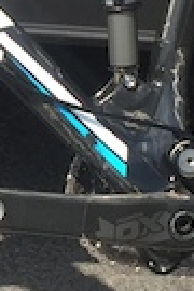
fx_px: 1851
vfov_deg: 9.0
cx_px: -37
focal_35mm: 229
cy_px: 101
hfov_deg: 6.0
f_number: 2.2
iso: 32
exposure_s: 1/732
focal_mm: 4.15
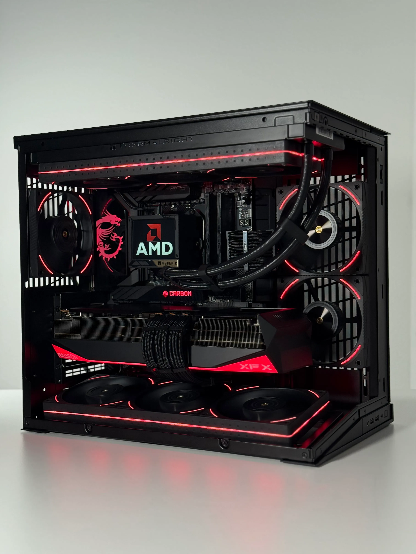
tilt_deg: -0.5
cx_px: 208
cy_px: 277
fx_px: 769
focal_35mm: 48
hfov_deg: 30.3
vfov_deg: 39.7
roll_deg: -1.1
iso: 250
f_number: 1.78
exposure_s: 1/60
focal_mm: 6.76
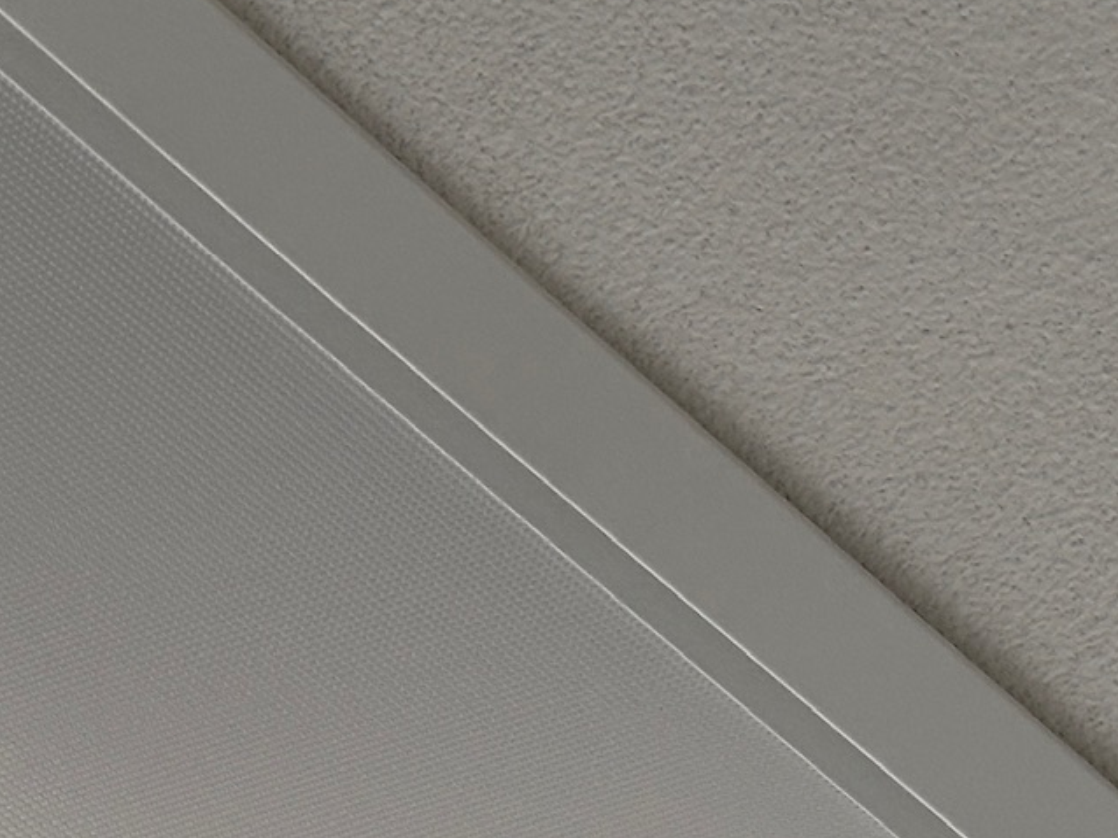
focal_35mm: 167
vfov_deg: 8.7
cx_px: -515
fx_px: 5392
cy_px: 1152
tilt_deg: +55.1
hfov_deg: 11.4
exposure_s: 1/60
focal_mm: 5.96
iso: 100
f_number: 1.6
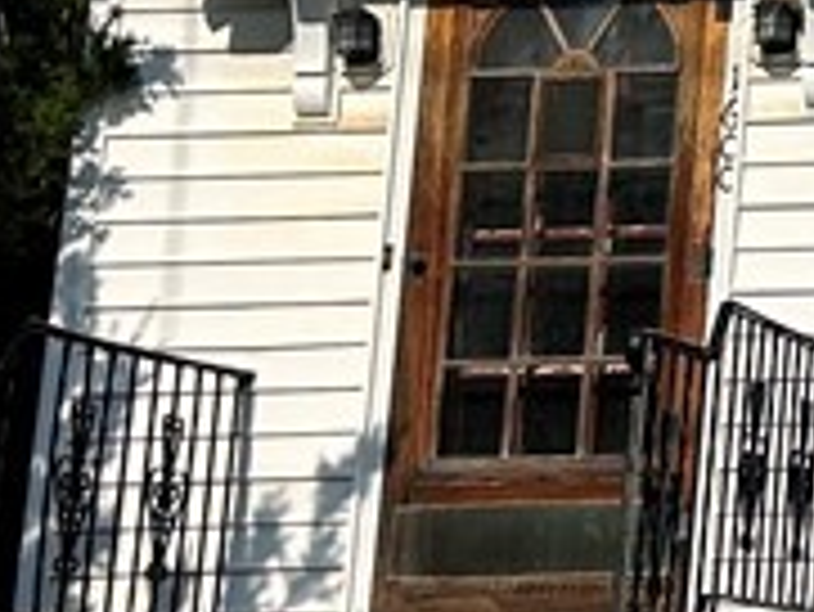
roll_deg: +1.6
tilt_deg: +16.1
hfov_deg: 11.6
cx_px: 1808
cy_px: -346
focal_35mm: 147
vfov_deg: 9.8
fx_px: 3459
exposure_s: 1/8000
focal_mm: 5.7
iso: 50
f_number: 1.5
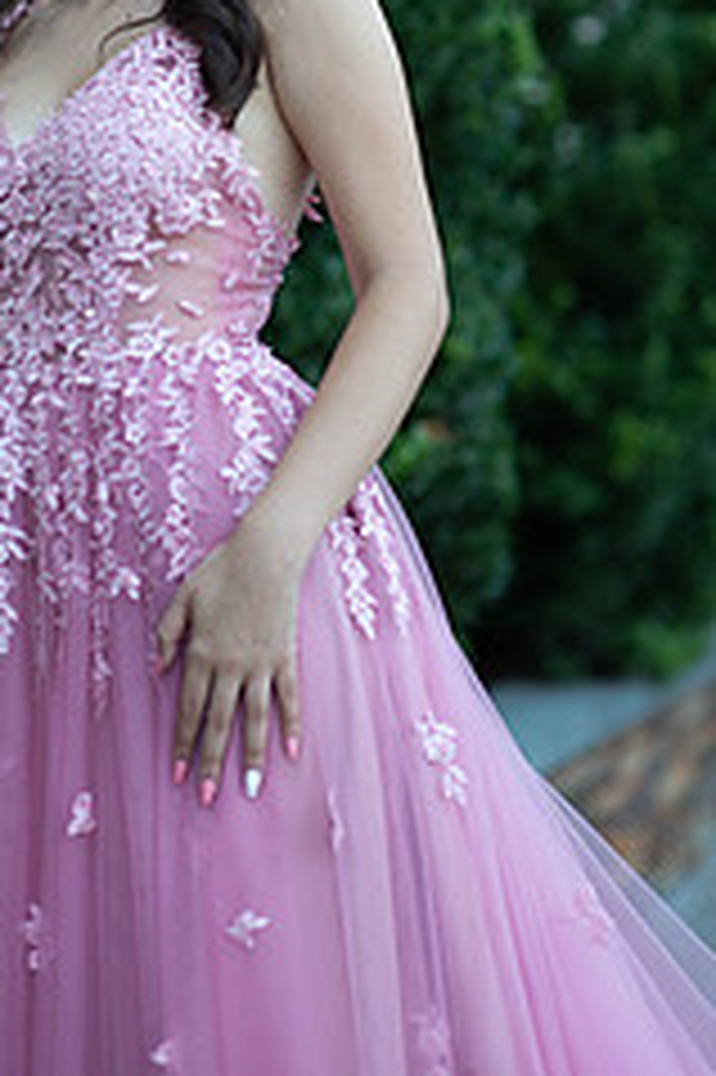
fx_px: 4780
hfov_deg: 8.6
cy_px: 248
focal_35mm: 160
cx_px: 200
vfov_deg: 12.8
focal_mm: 85
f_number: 2
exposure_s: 1/640
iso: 250
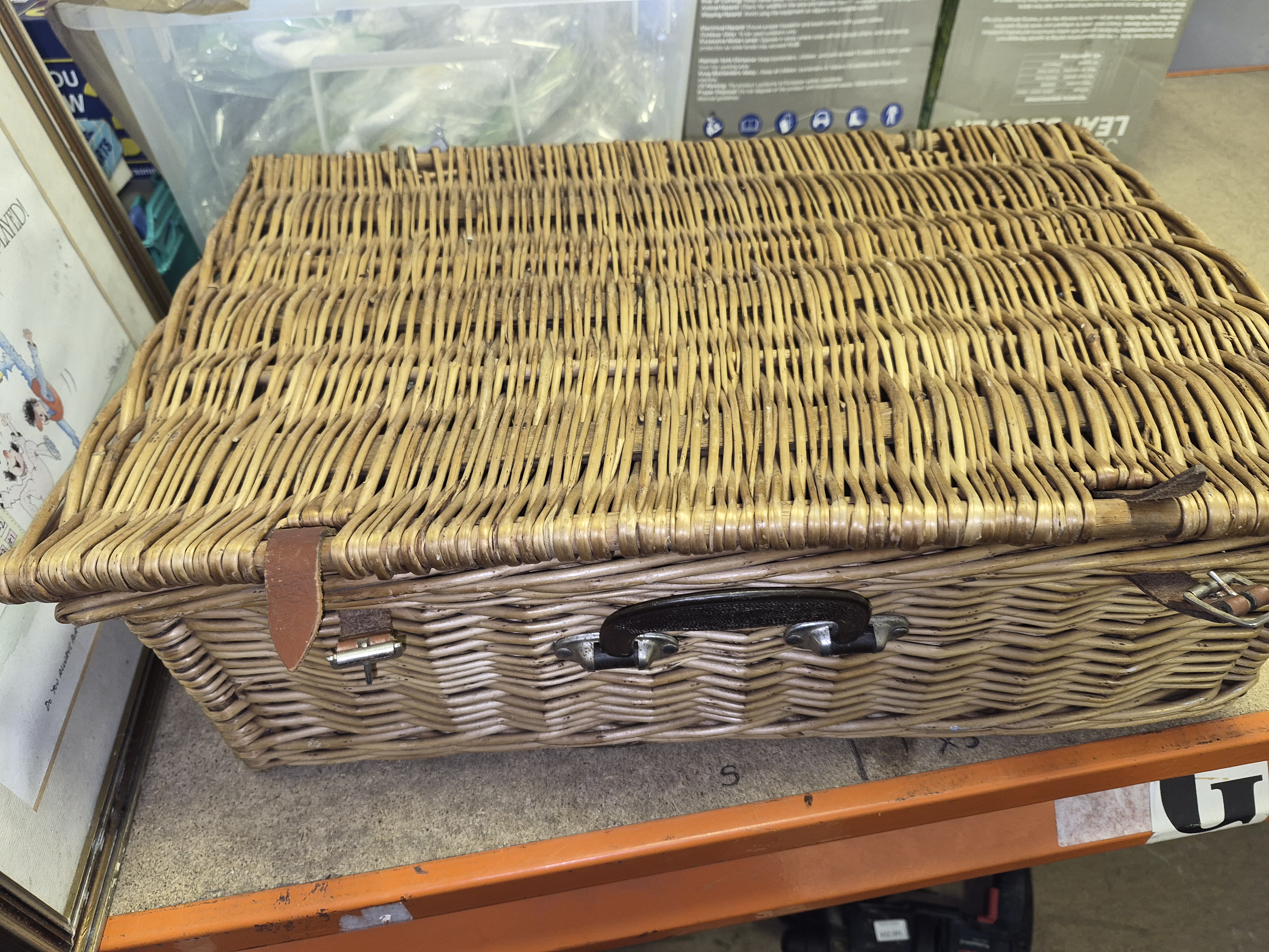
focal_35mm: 23
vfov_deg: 58.9
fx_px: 843
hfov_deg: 73.9
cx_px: 634
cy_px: 476
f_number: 1.8
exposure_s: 1/20
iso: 125
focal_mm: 5.4
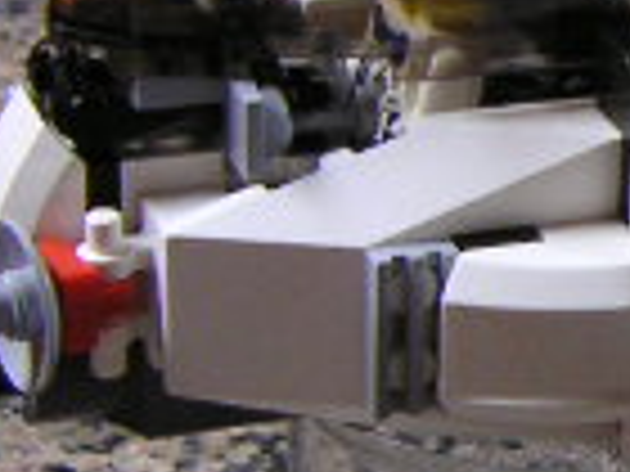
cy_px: 256
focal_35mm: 169
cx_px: 868
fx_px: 3076
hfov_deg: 11.3
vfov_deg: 8.8
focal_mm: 4.8
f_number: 2.8
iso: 100
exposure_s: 1/4
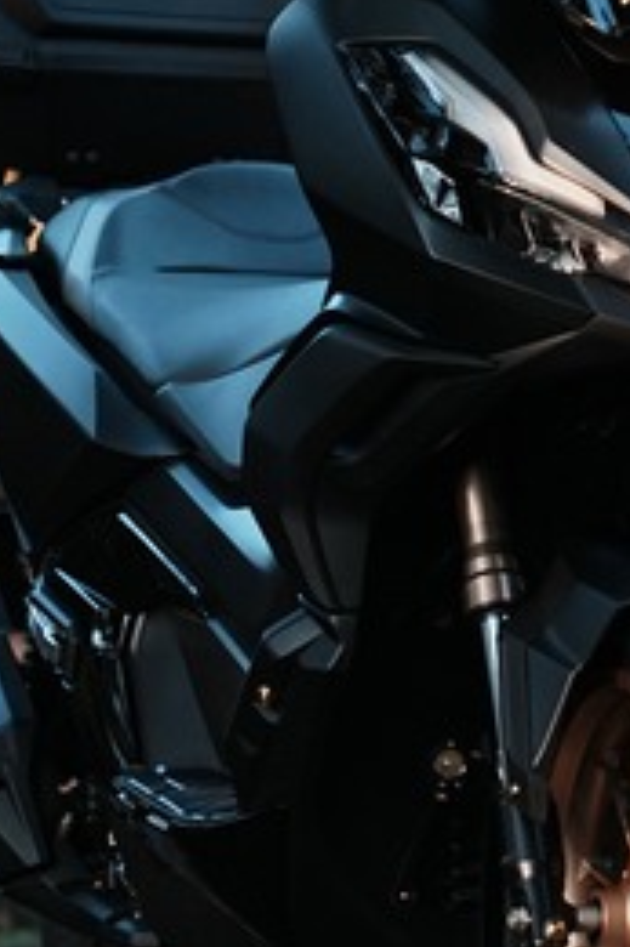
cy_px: 80
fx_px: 5914
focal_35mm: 225
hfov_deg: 6.1
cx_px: 375
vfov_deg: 9.1
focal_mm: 50
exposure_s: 1/800
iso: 320
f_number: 2
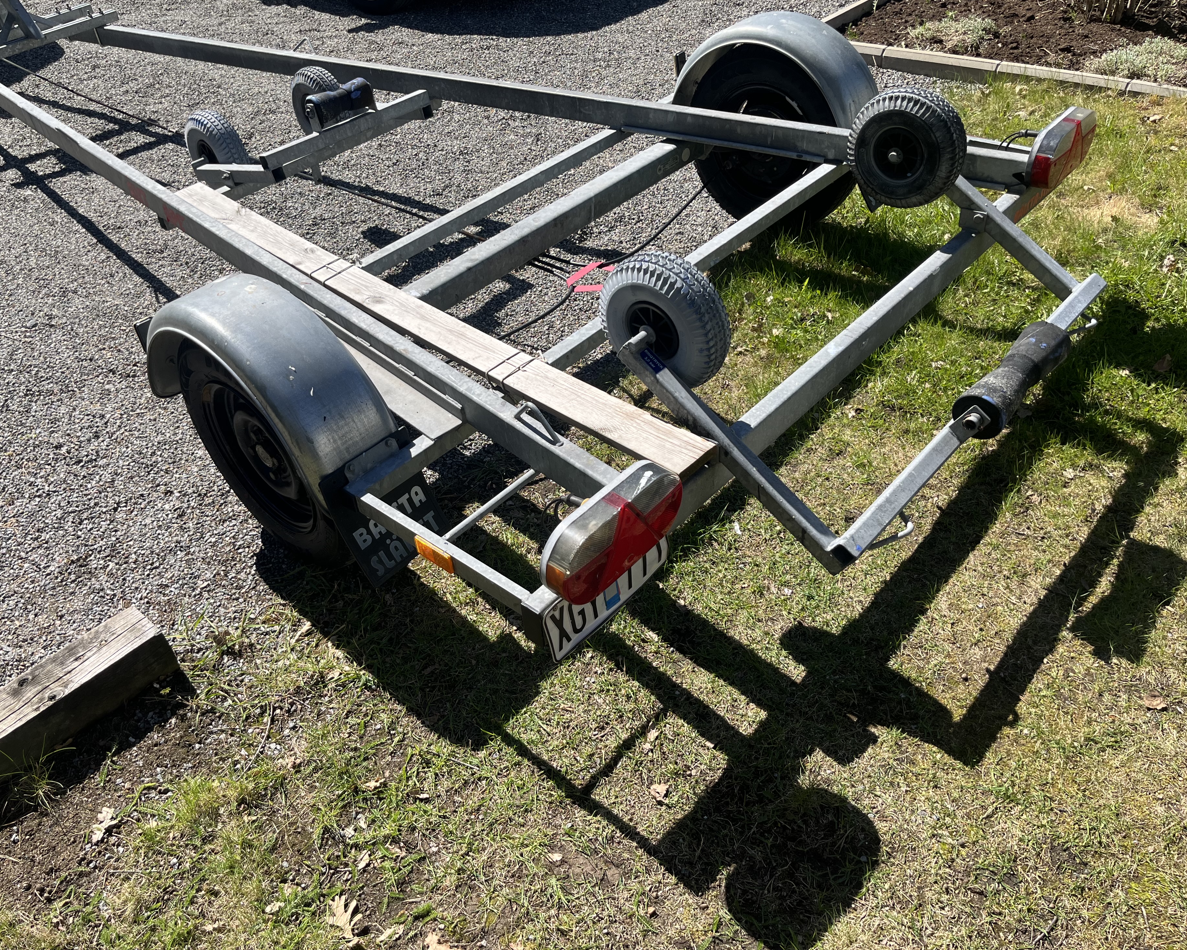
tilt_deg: -39.1
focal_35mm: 28
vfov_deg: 51.5
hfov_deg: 62.1
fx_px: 984
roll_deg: +4.8
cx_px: 550
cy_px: 459
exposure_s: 1/2358
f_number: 1.6
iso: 50
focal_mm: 5.1
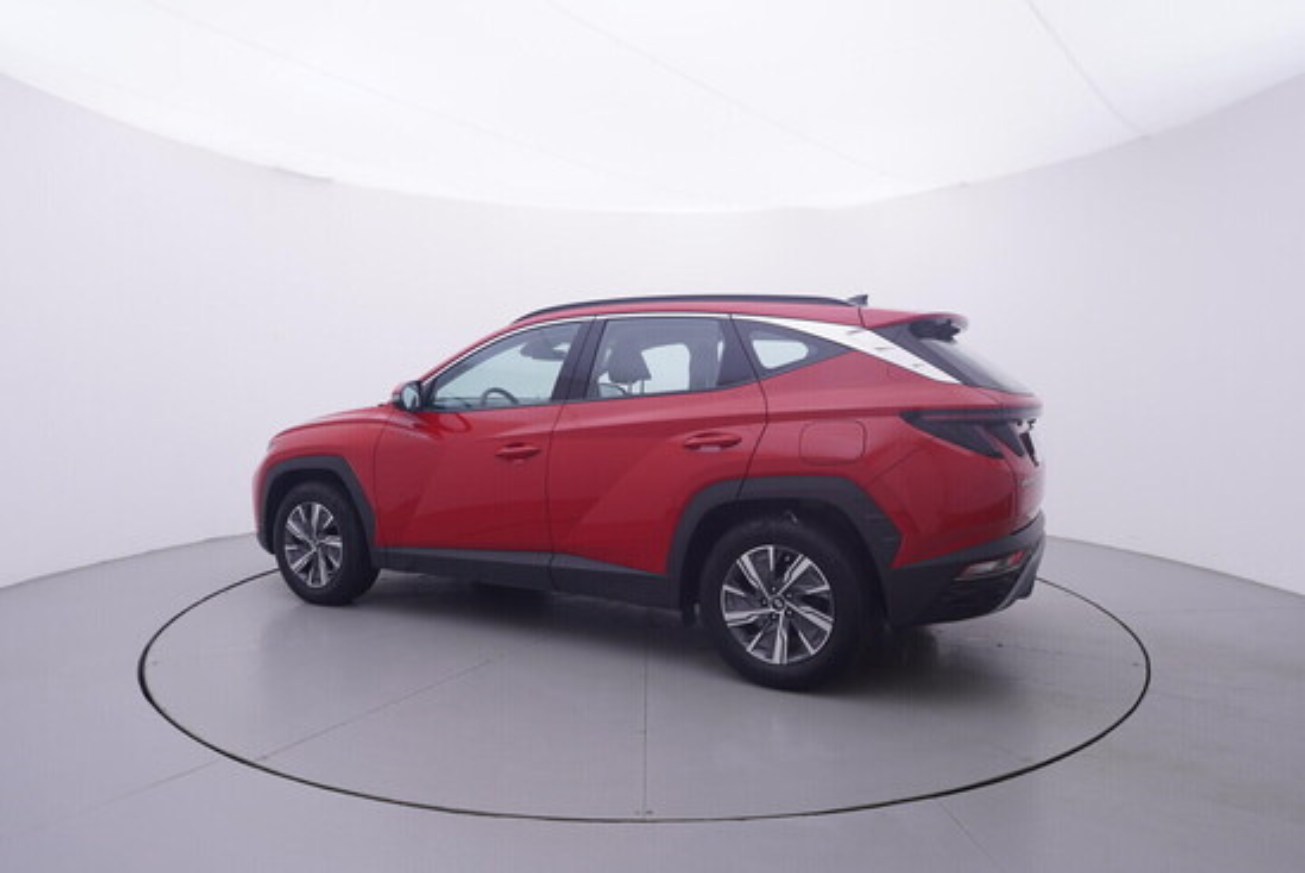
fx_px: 816
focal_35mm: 22
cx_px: 652
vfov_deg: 56.2
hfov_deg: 77.3
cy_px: 436
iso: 200
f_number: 5
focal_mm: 15
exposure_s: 1/80
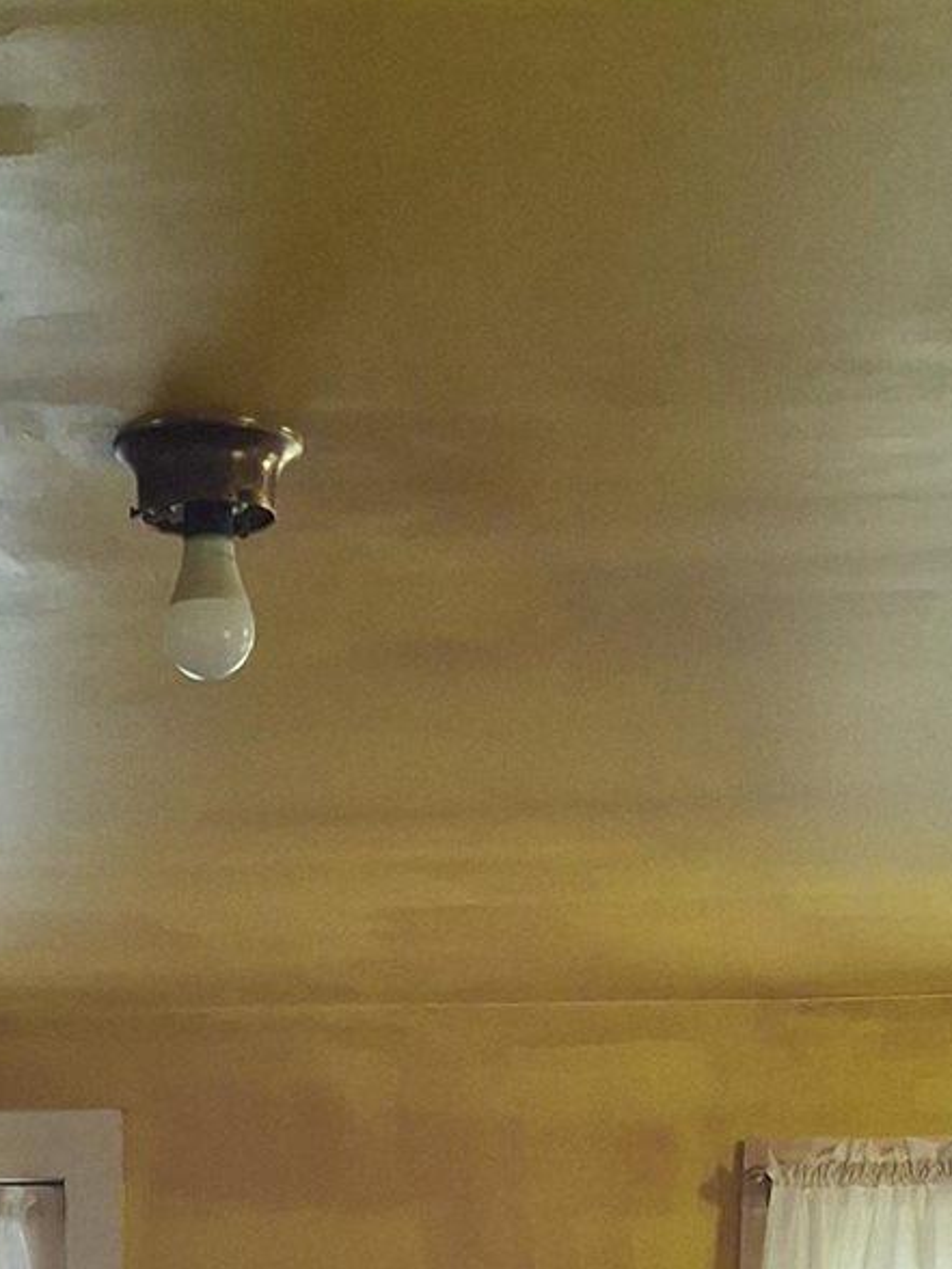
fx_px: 3594
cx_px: 173
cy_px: 2411
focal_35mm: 98
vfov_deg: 16.2
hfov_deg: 15.0
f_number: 1.8
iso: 125
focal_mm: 4.69
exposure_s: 1/120
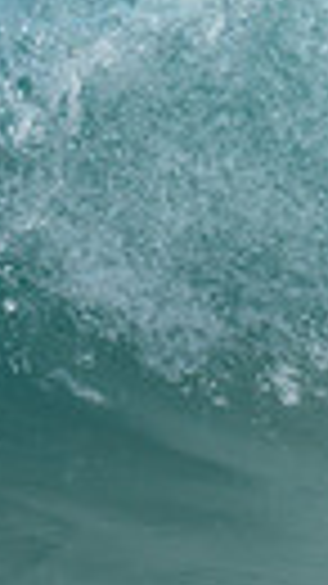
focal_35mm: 4155
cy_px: -88
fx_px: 64327
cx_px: 831
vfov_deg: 0.5
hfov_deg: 0.3
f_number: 6.3
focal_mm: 800
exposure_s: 1/2000
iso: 250
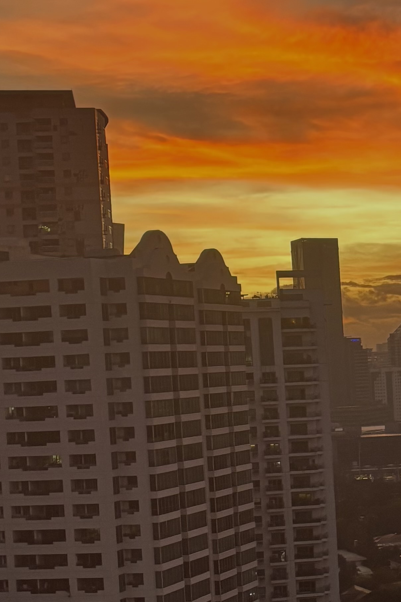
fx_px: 1420
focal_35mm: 85
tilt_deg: -3.2
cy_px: 424
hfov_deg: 14.8
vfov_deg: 23.8
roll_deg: +2.0
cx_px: 614
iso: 125
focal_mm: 5.96
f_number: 1.6
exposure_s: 1/60
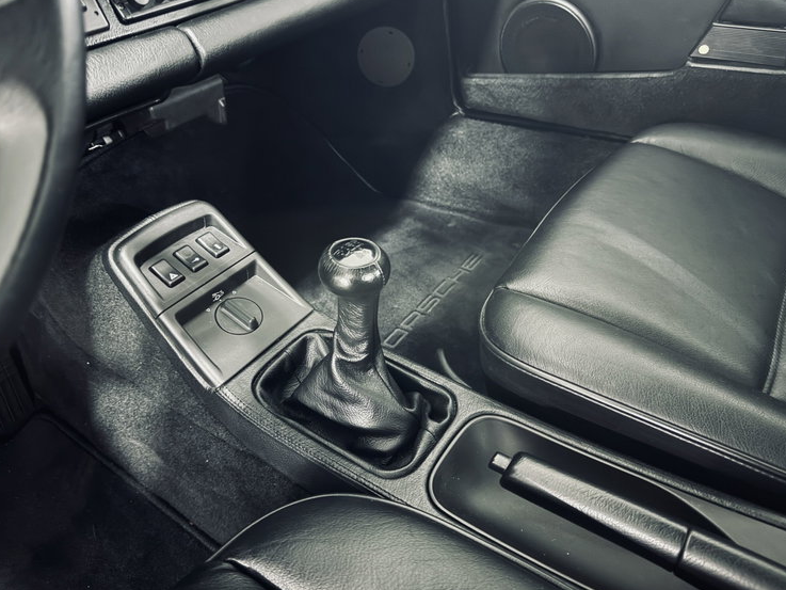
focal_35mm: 25
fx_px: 568
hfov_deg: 69.4
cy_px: 293
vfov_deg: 54.9
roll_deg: +5.2
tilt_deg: -38.0
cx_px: 400
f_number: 1.78
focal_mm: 6.76
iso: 1250
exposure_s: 1/9
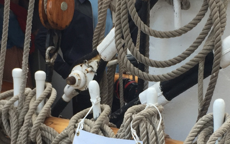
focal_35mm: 98
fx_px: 614
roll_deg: +1.3
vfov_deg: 13.3
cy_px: 109
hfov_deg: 21.1
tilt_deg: -10.0
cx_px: 151
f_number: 2.2
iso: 40
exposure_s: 1/100
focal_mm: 4.15
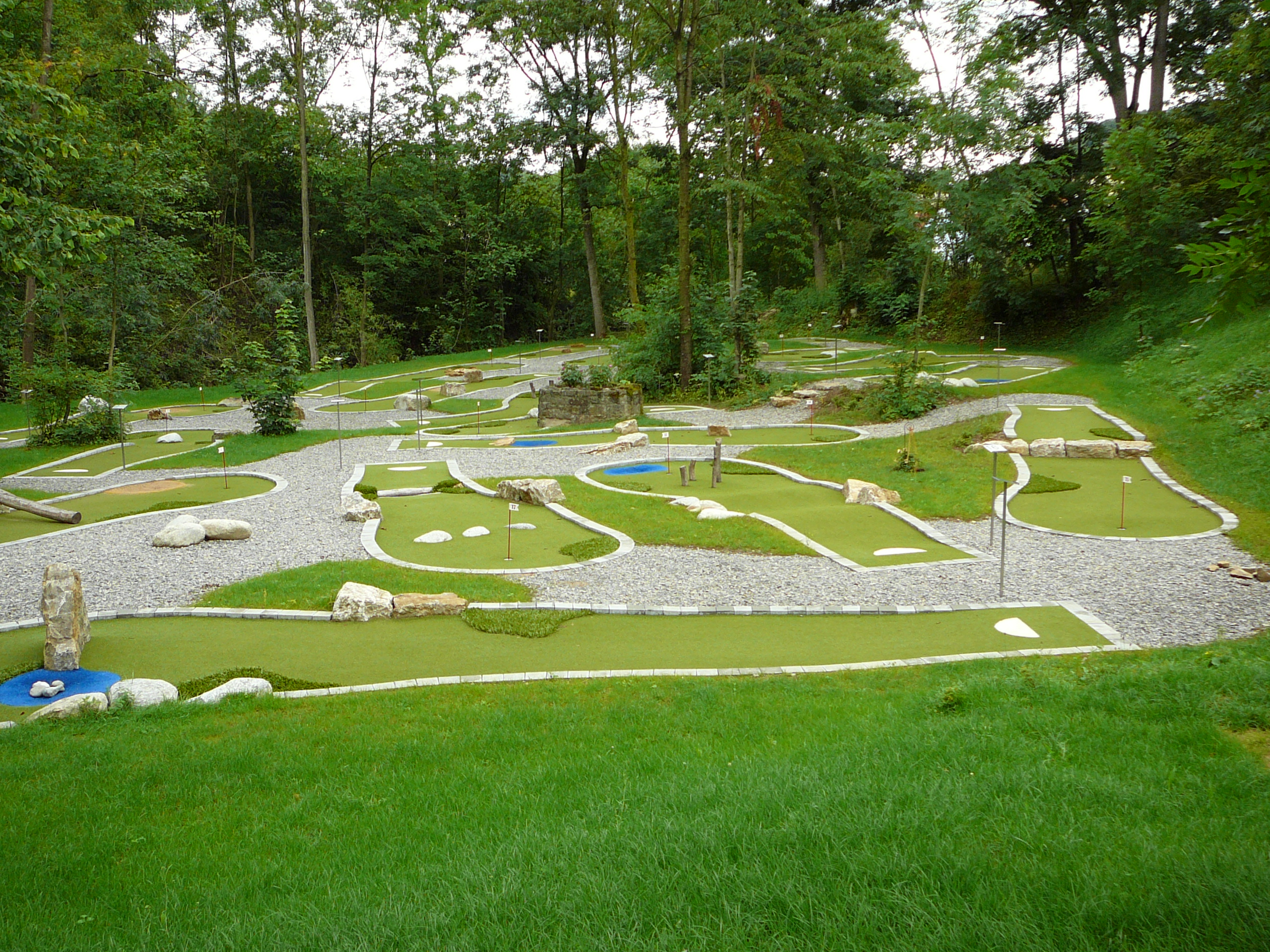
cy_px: 476
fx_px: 1284
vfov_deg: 40.7
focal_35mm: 35
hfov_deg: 52.6
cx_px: 635
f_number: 2.8
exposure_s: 1/160
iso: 80
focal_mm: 5.2
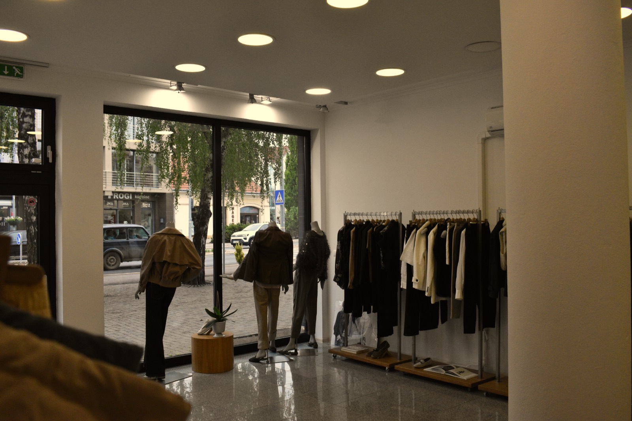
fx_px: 579
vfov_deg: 40.0
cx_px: 316
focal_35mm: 33
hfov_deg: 57.2
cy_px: 210
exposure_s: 1/320
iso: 1600
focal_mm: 22
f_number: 6.3
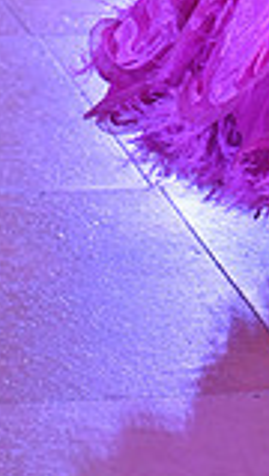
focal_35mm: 389
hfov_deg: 3.1
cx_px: 483
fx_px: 4909
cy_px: -263
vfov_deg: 5.5
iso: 3200
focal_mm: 102
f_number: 5
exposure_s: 1/320
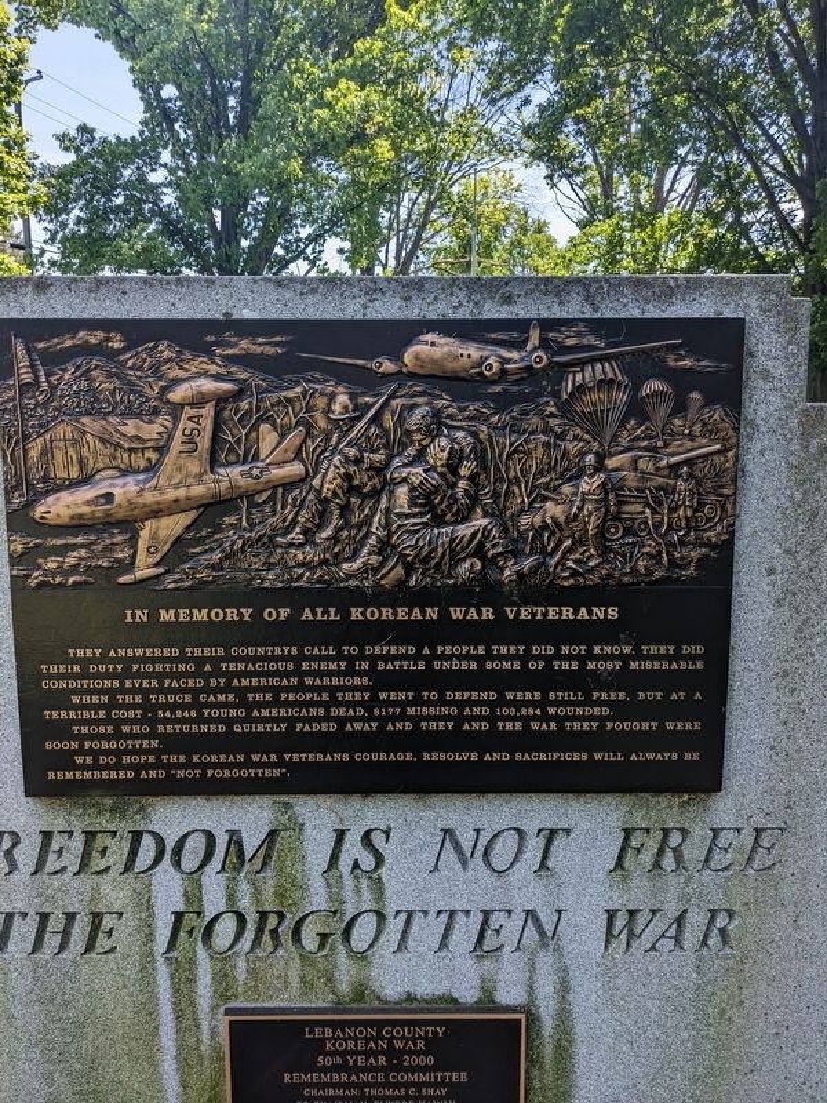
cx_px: 414
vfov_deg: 65.3
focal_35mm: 27
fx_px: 860
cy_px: 552
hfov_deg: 51.4
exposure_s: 1/709
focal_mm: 4.38
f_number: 1.73
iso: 34
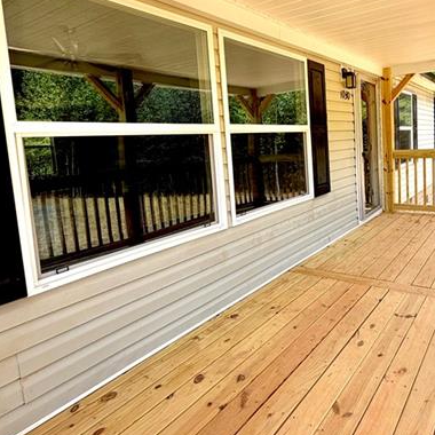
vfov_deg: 62.4
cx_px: 308
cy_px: 174
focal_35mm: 25
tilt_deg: -5.6
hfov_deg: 60.6
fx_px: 355
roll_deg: +2.9
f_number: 2.2
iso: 50
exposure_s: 1/502
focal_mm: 2.22
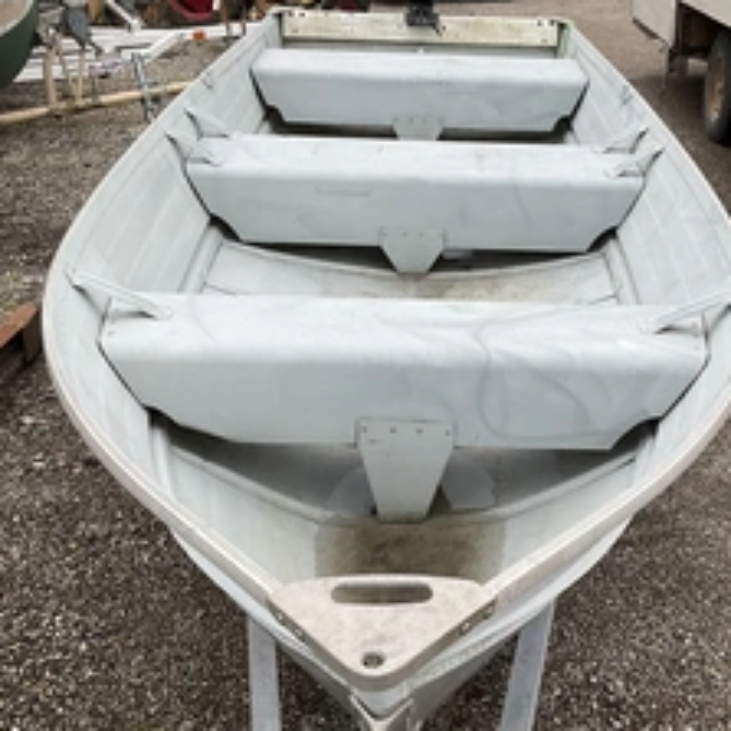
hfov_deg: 36.6
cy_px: 334
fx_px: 1099
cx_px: 446
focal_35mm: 46
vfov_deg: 36.8
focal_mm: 3
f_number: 1.8
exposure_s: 1/199
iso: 20
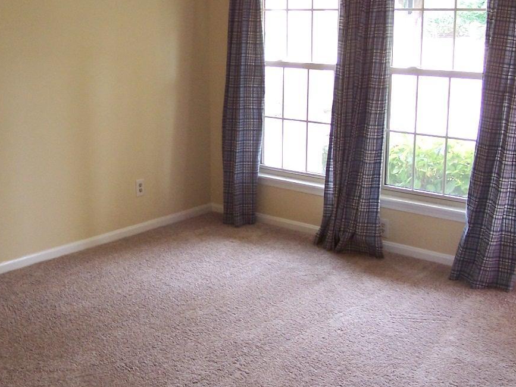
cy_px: 183
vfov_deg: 21.6
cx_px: 237
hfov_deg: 28.6
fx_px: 1013
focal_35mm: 68
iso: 140
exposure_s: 1/15
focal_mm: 6.3
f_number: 2.8
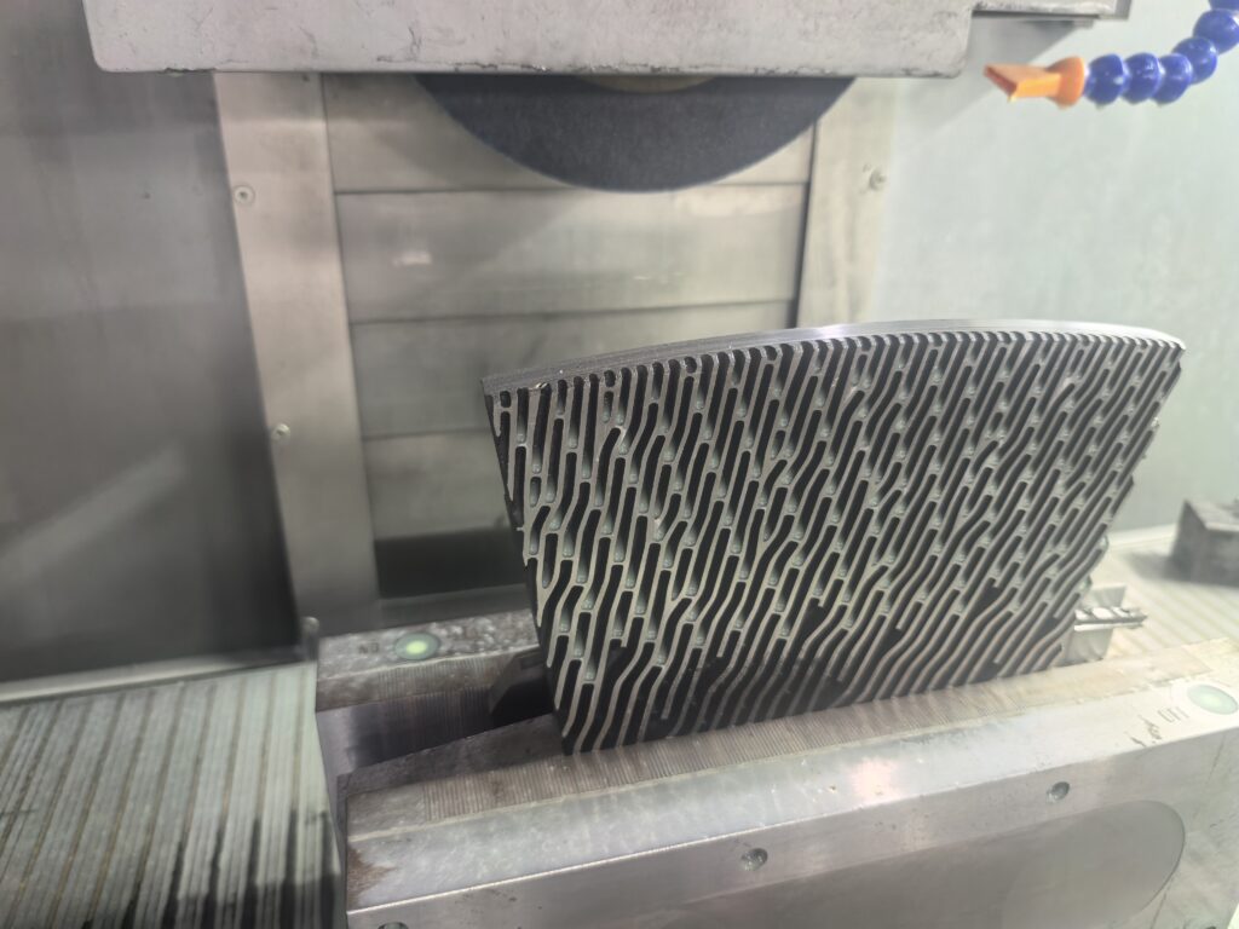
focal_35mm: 24
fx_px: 859
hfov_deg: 71.6
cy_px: 464
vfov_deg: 56.8
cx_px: 620
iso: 160
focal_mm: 6.98
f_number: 1.4
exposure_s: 1/50
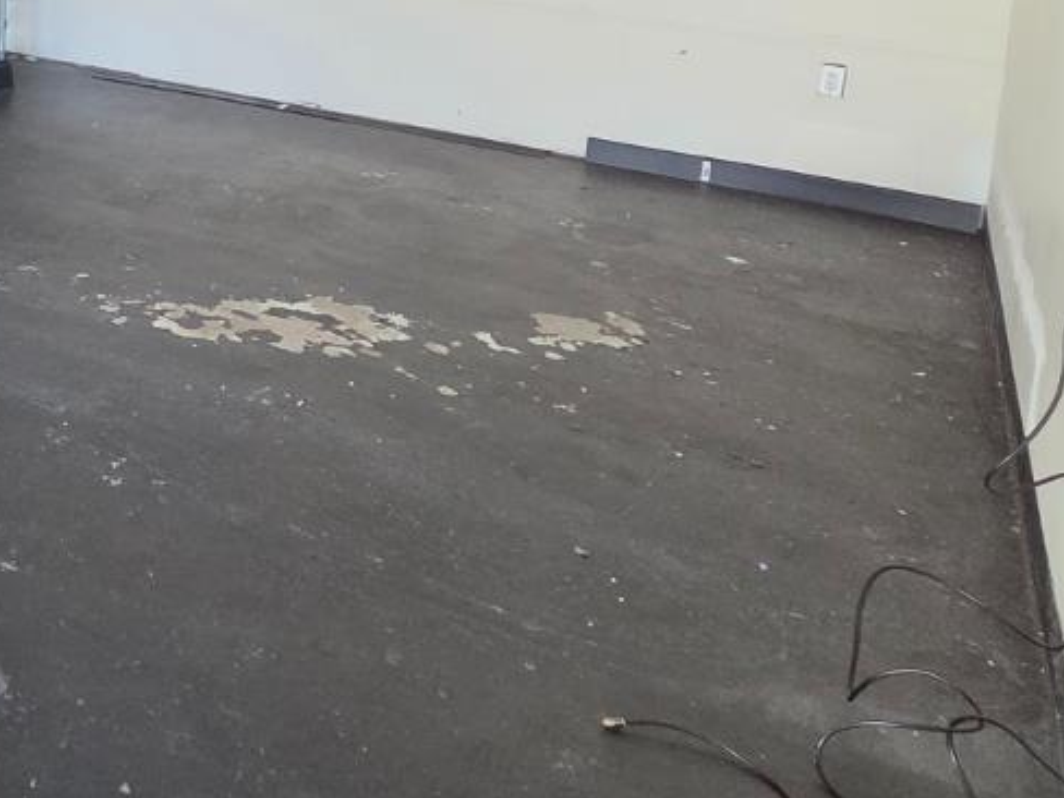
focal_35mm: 40
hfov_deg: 36.3
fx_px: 1229
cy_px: -66
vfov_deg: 32.0
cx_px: -209
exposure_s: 1/60
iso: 500
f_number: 2.2
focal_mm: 2.2
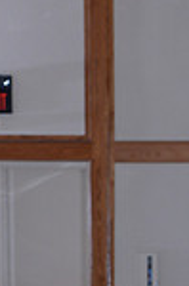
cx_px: 207
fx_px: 1998
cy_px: 501
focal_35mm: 252
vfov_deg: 7.9
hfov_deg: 5.4
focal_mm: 65
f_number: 5.6
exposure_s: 1/250
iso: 1250
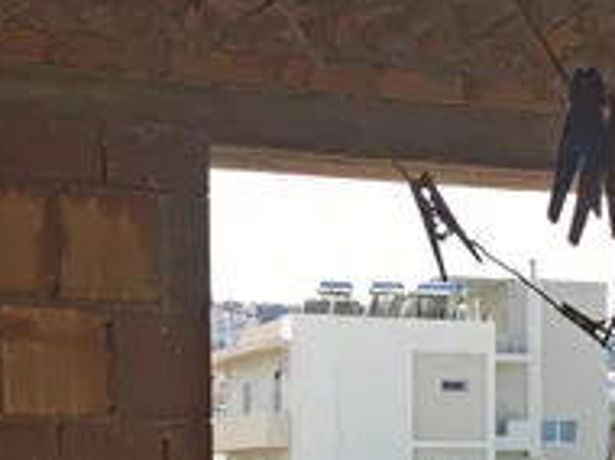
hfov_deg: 20.0
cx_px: 430
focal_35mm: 98
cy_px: 615
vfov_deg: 14.4
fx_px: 1739
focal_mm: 3.3
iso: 25
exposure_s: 1/488
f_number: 2.4
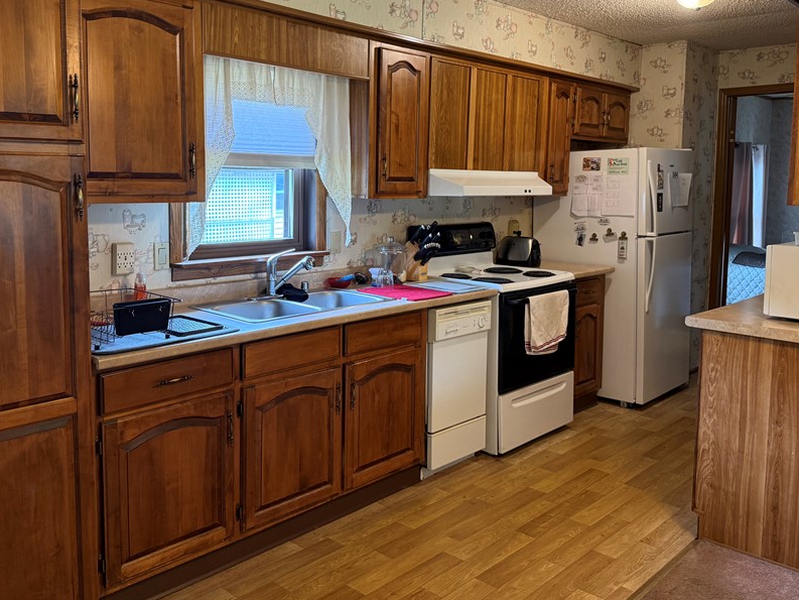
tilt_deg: -4.8
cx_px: 365
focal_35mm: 31
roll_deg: -0.5
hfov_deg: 58.3
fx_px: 716
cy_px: 239
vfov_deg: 45.2
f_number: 1.78
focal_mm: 6.76
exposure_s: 1/60
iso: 250
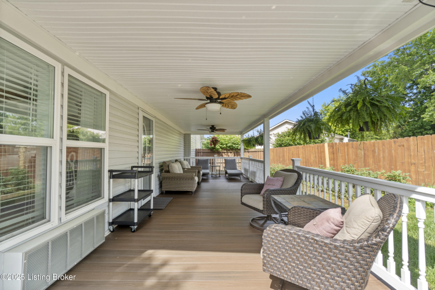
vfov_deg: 77.3
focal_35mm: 15
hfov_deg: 100.4
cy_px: 145
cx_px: 218
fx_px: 181
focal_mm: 10
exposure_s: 1/30
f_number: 10
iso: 400
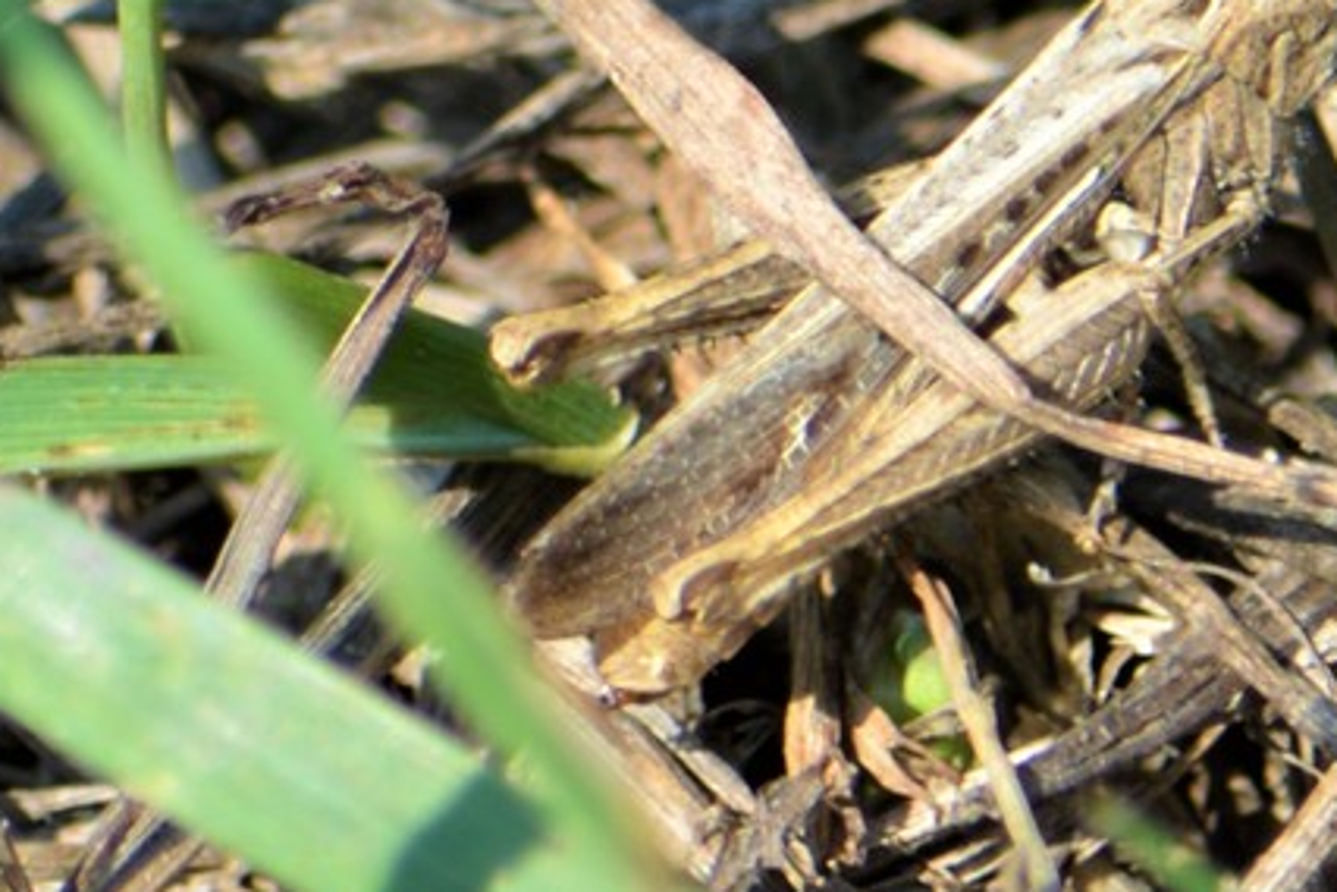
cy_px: 232
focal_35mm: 1013
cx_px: 529
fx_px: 37619
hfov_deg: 2.0
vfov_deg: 1.4
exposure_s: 1/160
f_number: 8
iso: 100
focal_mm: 300
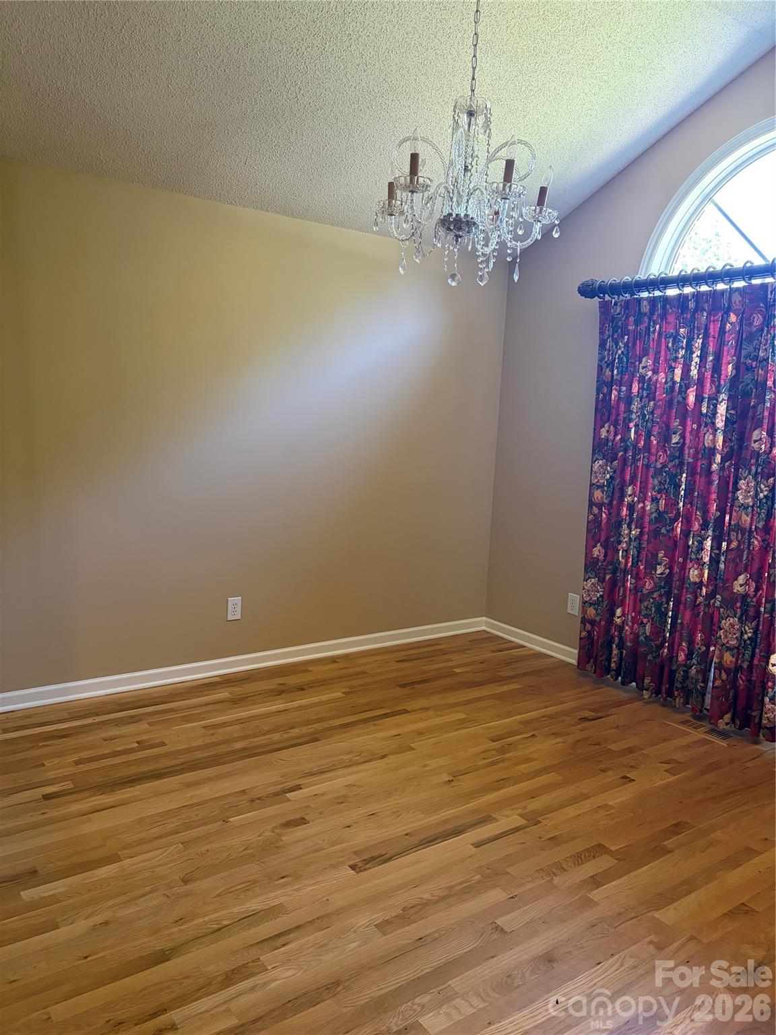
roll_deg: -2.3
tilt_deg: -7.0
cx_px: 388
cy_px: 518
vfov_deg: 67.3
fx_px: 777
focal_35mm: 26
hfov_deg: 53.1
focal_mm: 5.96
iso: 250
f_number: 1.6
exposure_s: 1/60
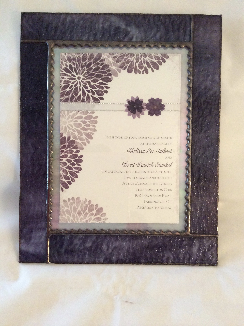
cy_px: 163
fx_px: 311
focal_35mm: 33
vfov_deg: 55.4
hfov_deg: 42.8
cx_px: 122
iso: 320
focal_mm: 3.3
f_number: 2.4
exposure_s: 1/20
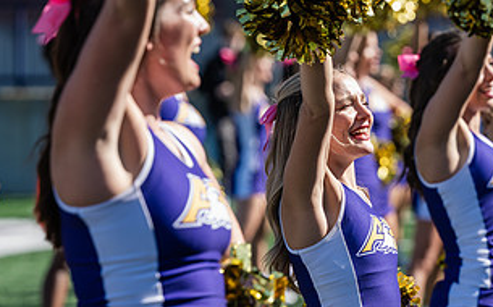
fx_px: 3517
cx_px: 349
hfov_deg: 8.0
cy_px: 170
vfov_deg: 5.0
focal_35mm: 262
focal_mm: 135
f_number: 3.5
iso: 125
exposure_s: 1/800
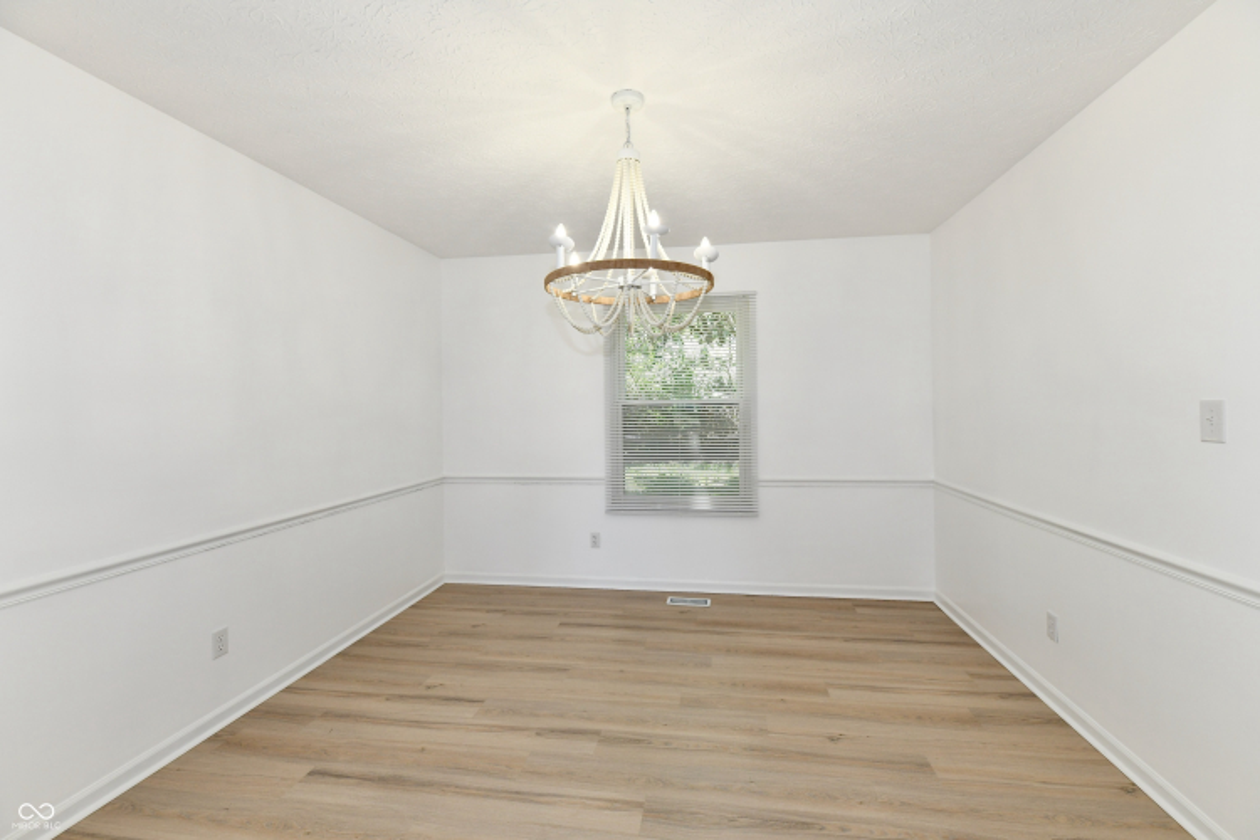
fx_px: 525
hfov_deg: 100.4
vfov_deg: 77.3
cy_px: 420
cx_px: 630
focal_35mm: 15
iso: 640
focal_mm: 15
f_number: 6.3
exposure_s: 1/60
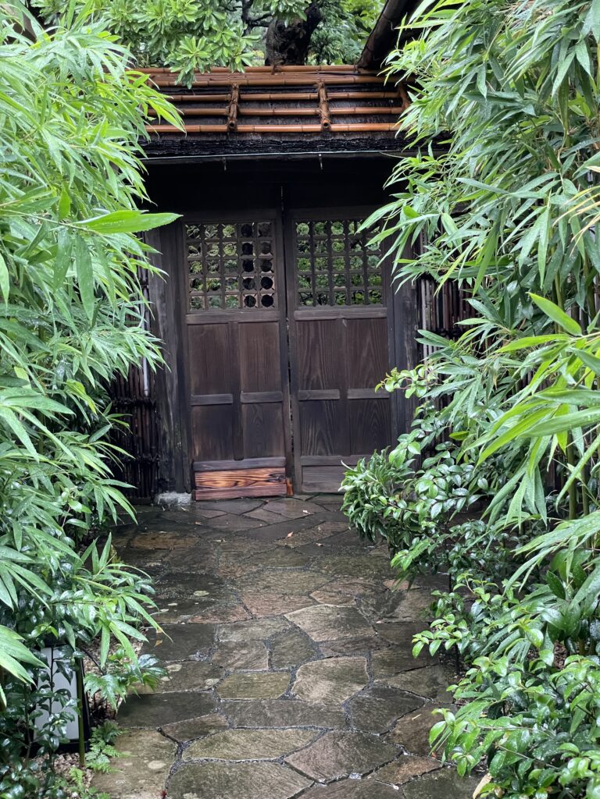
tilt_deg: -6.4
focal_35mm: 52
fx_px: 1202
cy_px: 400
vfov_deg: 36.8
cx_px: 300
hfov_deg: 28.0
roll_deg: +2.7
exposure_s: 1/60
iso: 400
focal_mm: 6
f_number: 2
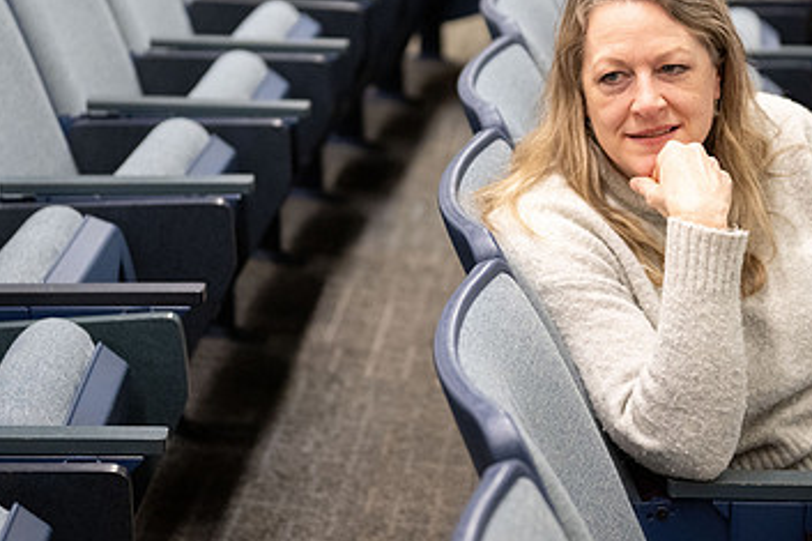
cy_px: 121
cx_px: 446
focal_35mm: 115
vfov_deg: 11.9
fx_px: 2593
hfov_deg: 17.8
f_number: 2.8
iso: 3200
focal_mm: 70
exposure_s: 1/200
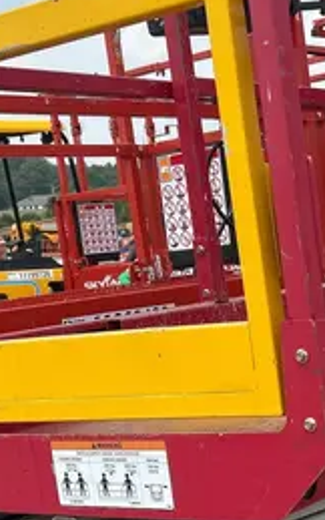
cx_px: 379
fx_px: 1105
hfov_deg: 16.1
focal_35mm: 78
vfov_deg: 26.2
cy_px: 382
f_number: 1.5
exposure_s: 1/3460
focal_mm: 5.7
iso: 50
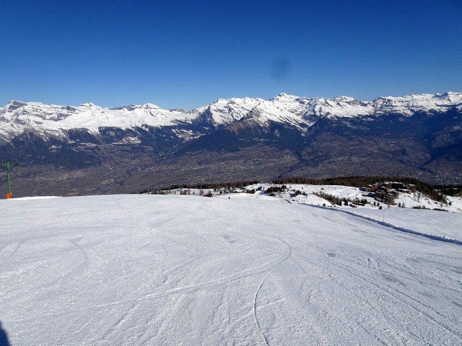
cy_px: 173
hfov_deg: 71.6
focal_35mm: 24
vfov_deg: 56.8
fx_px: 320
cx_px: 231
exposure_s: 1/2000
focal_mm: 4.1
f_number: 4
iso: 80
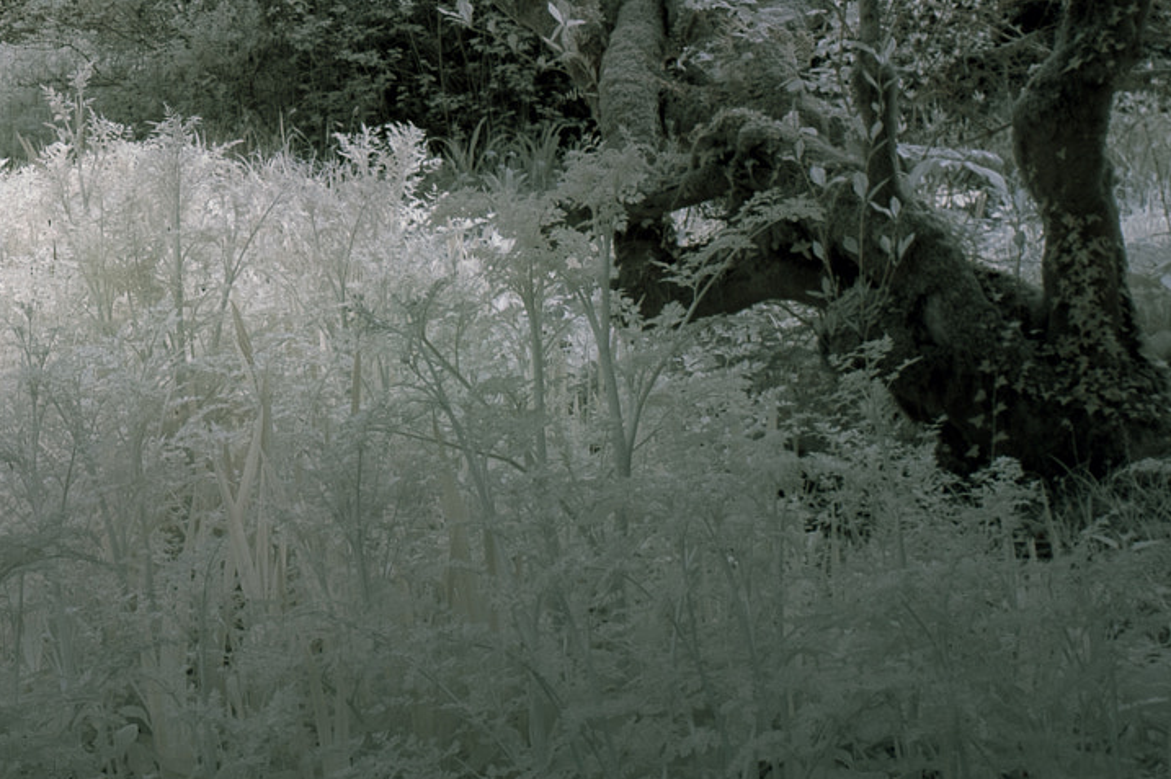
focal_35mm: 100
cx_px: -305
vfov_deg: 13.2
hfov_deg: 19.1
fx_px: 3250
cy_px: -259
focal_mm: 35
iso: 200
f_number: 16
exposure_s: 1/30
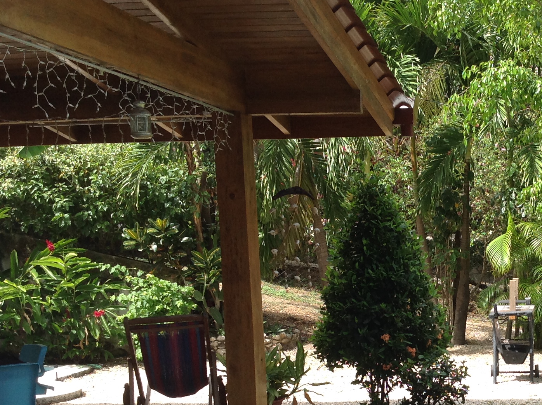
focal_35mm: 65
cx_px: 478
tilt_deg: -2.4
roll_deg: +2.5
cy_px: 345
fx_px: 1016
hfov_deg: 28.8
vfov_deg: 22.1
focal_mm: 4.28
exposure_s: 1/719
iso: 50
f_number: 2.4
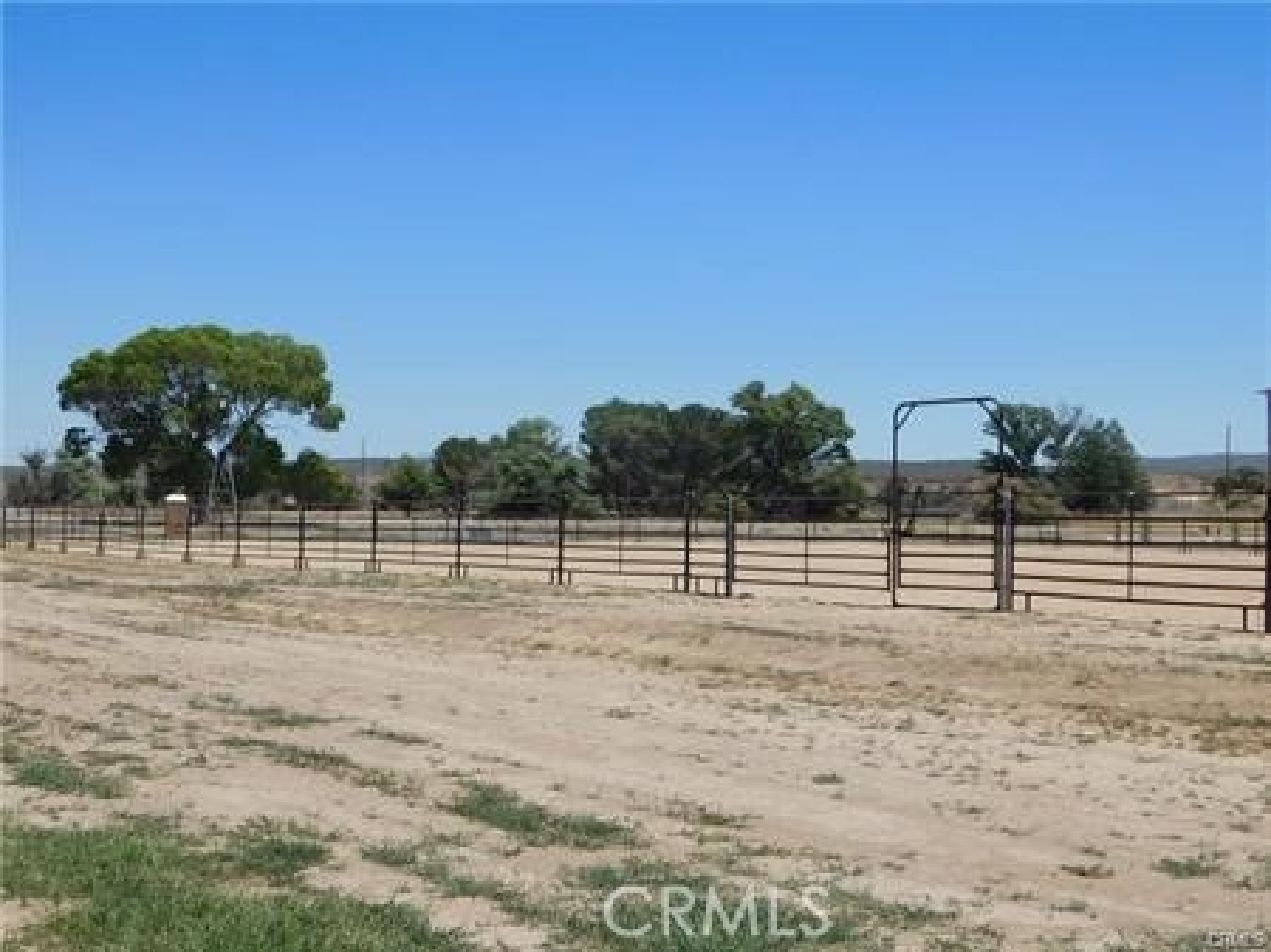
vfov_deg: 32.2
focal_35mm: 45
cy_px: 476
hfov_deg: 42.1
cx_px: 636
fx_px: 1651
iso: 125
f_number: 7.4
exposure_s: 1/500
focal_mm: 8
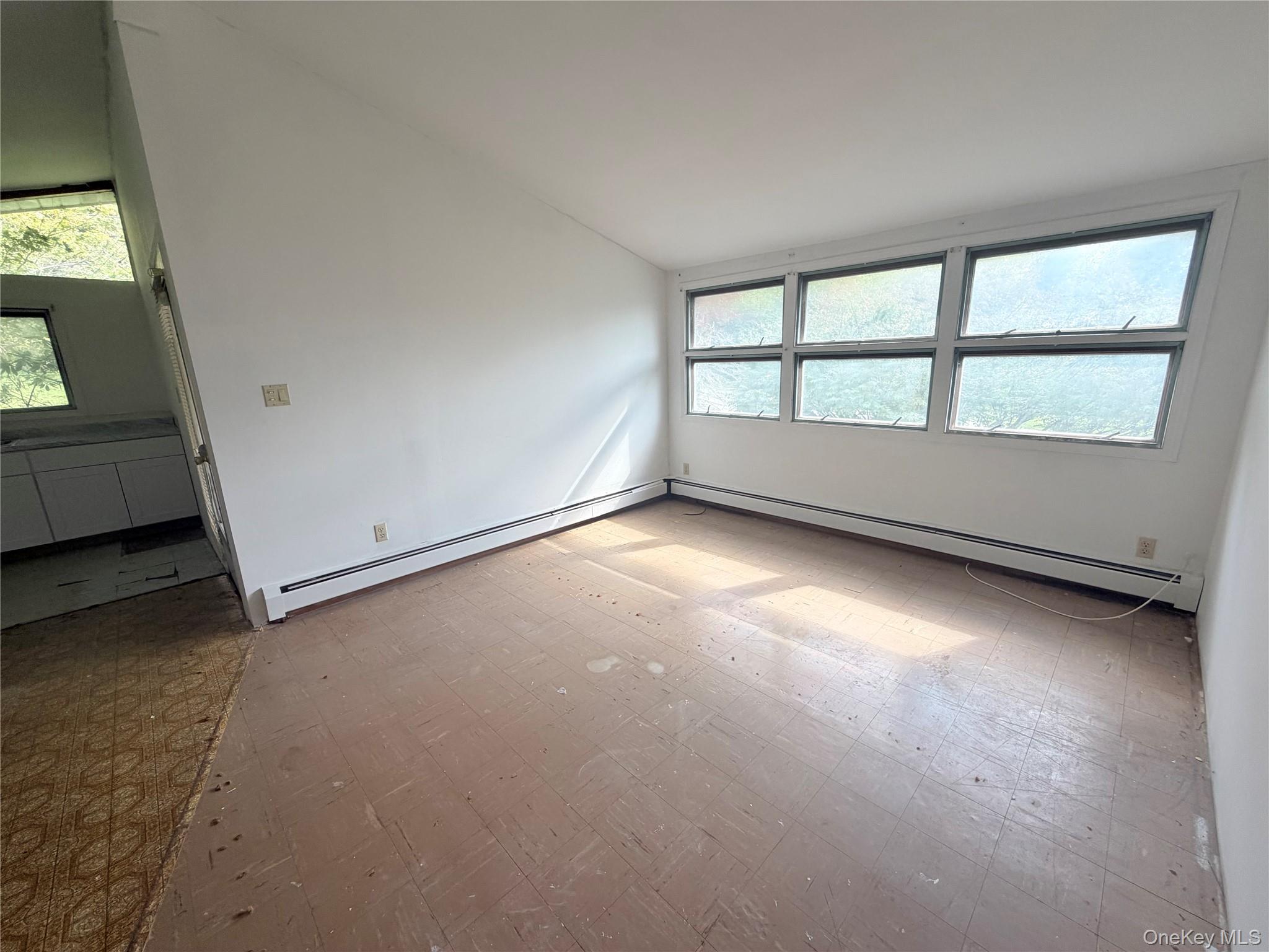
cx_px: 634
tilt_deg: -13.0
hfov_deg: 102.1
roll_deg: +2.4
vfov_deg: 85.7
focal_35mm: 14
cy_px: 476
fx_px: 513
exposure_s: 1/121
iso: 100
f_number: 2.2
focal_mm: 2.22
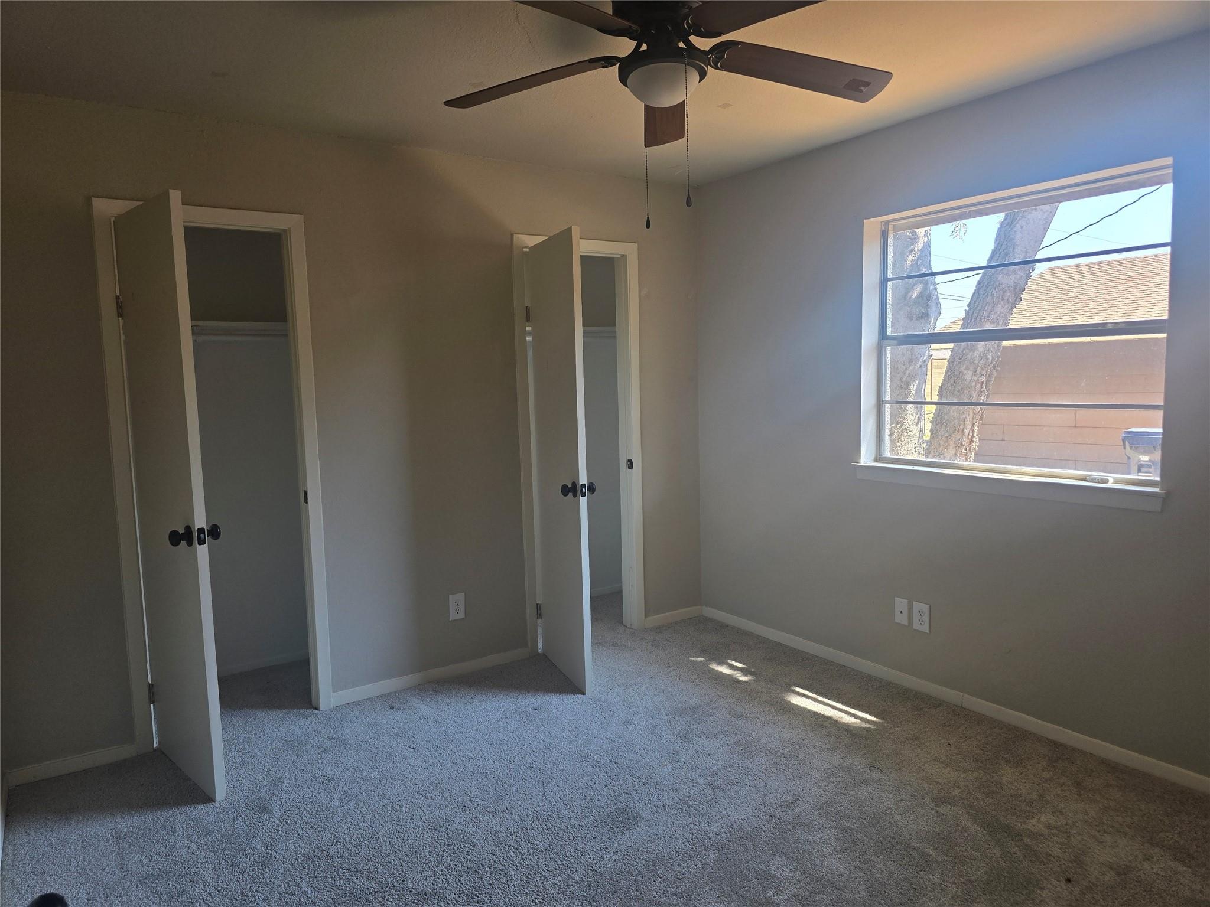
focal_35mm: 23
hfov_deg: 73.9
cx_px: 605
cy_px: 454
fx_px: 804
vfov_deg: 58.9
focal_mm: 6.3
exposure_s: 1/180
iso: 80
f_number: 1.7
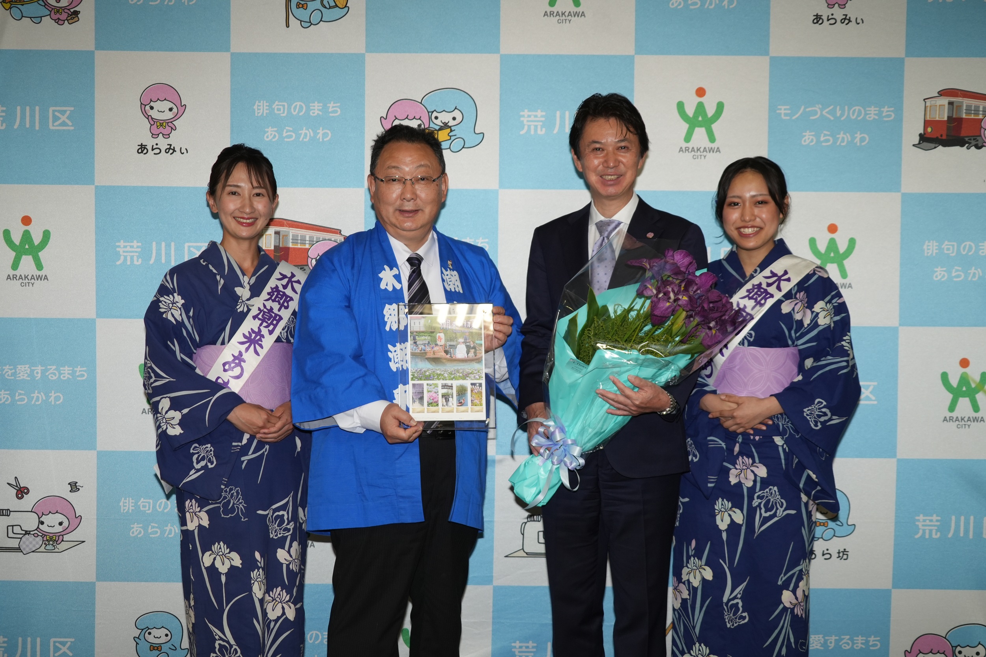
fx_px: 1670
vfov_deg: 22.3
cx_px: 493
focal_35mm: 61
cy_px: 328
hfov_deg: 32.9
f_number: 5
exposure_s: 1/200
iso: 1000
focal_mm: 61
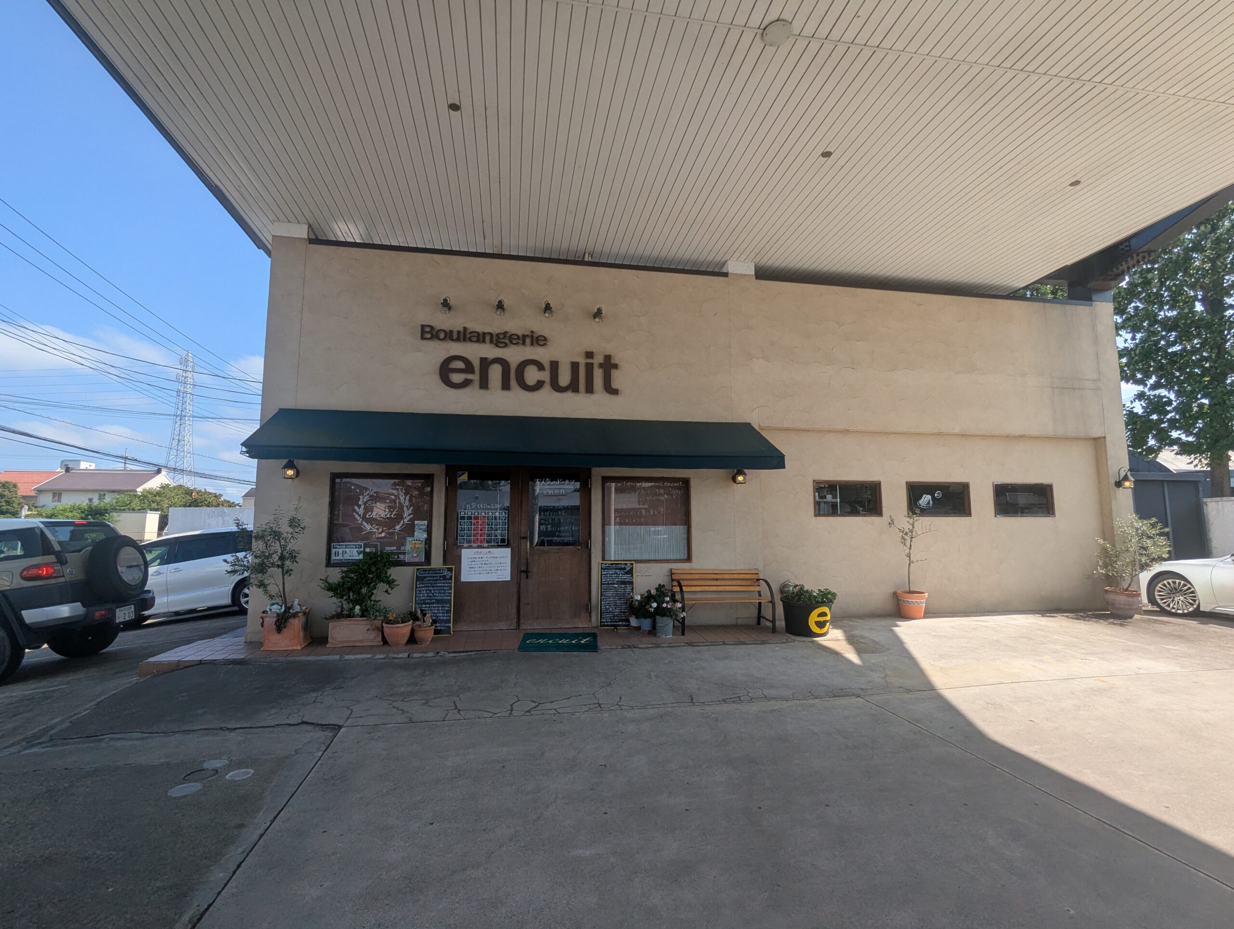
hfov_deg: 94.4
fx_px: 571
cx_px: 617
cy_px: 464
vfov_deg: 78.3
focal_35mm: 16
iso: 48
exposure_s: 1/959
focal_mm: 2.35
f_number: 2.2
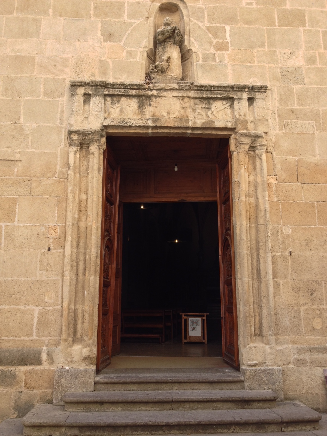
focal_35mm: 35
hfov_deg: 40.7
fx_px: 441
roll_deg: +0.8
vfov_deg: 52.6
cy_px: 218
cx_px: 164
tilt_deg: +10.5
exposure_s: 1/212
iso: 50
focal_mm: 4.28
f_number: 2.4
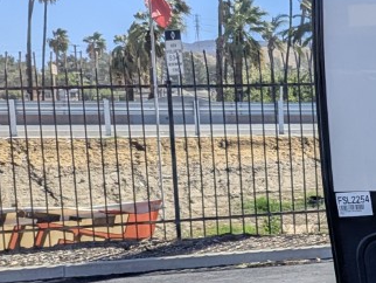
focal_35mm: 104
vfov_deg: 14.2
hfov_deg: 16.0
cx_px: 683
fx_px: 1130
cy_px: 208
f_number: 1.85
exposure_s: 1/2179
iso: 45
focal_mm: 6.81
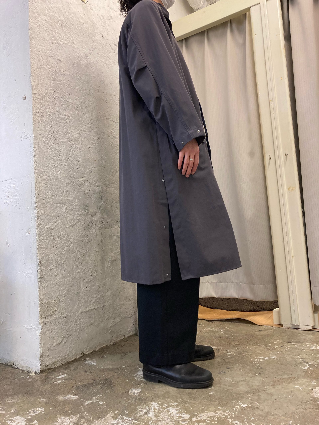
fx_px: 344
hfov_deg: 49.7
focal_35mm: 28
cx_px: 160
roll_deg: +3.9
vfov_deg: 63.4
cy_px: 212
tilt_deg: +5.0
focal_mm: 3.99
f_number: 1.8
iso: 80
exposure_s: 1/50
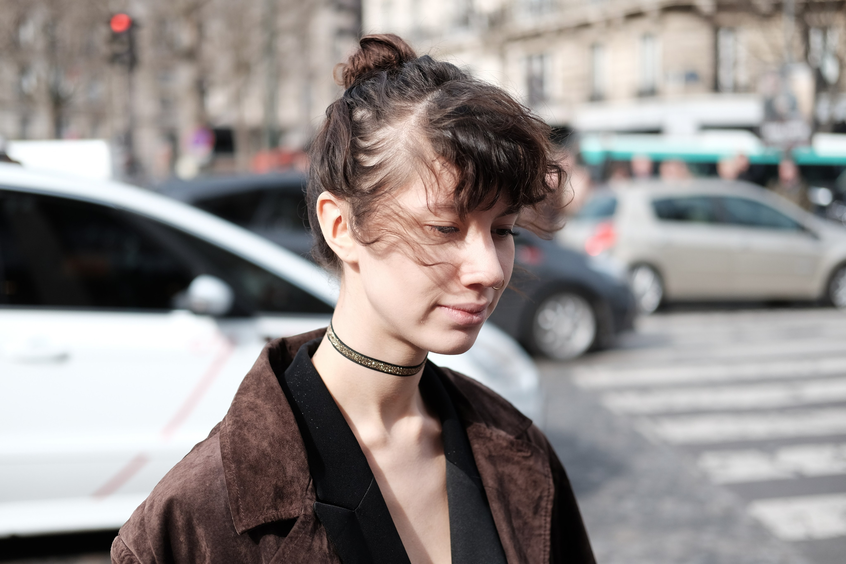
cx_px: 423
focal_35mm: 53
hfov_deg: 37.5
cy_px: 282
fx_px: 1245
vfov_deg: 25.5
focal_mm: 35
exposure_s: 1/3200
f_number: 2
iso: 250
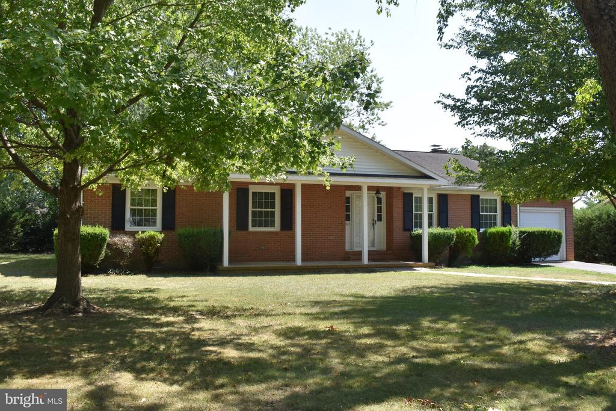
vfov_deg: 40.0
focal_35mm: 33
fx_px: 565
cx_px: 308
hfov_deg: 57.2
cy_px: 206
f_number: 7.1
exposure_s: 1/250
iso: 200
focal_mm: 22
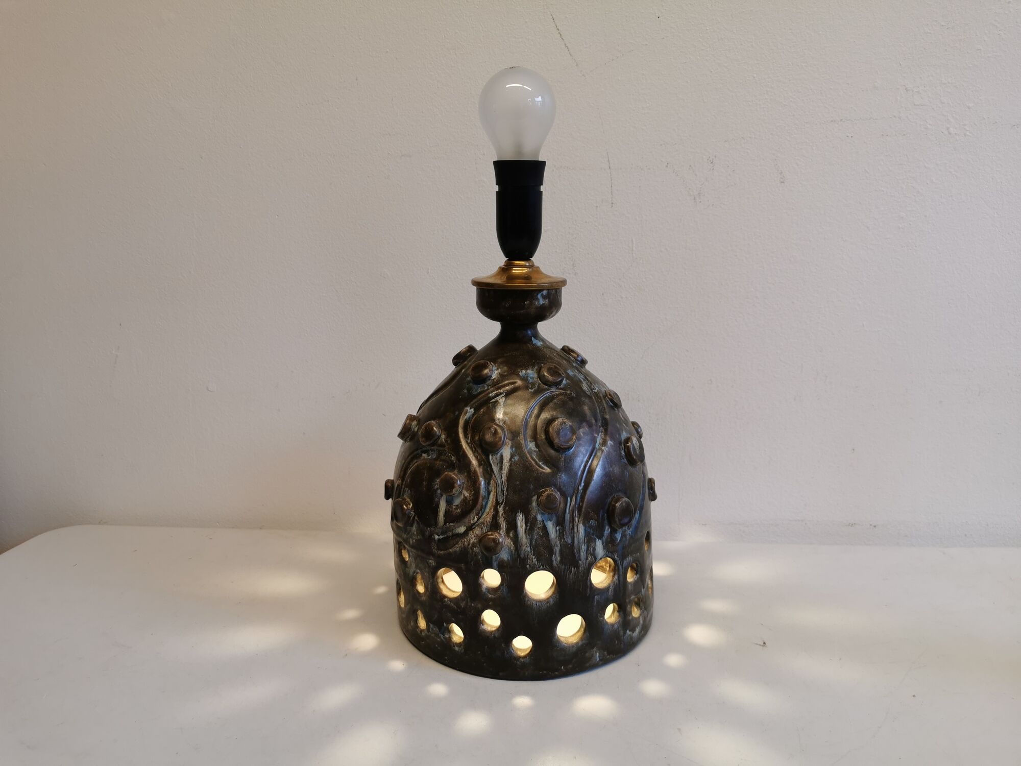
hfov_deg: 65.3
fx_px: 796
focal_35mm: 27
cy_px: 383
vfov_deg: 51.4
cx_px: 510
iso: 50
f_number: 1.6
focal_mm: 5.56
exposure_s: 1/100
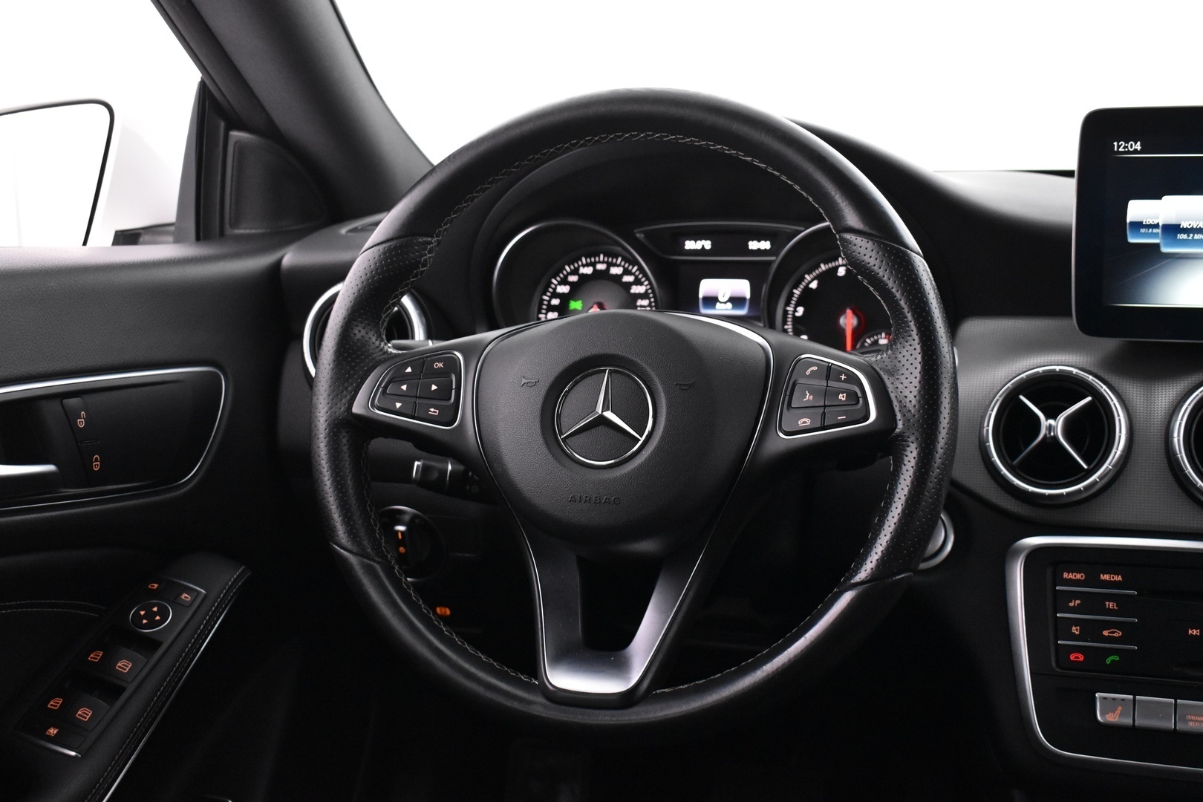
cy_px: 401
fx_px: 1403
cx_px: 602
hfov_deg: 46.4
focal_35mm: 42
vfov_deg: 31.9
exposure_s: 1/25
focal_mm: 28
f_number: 4.2
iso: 3200
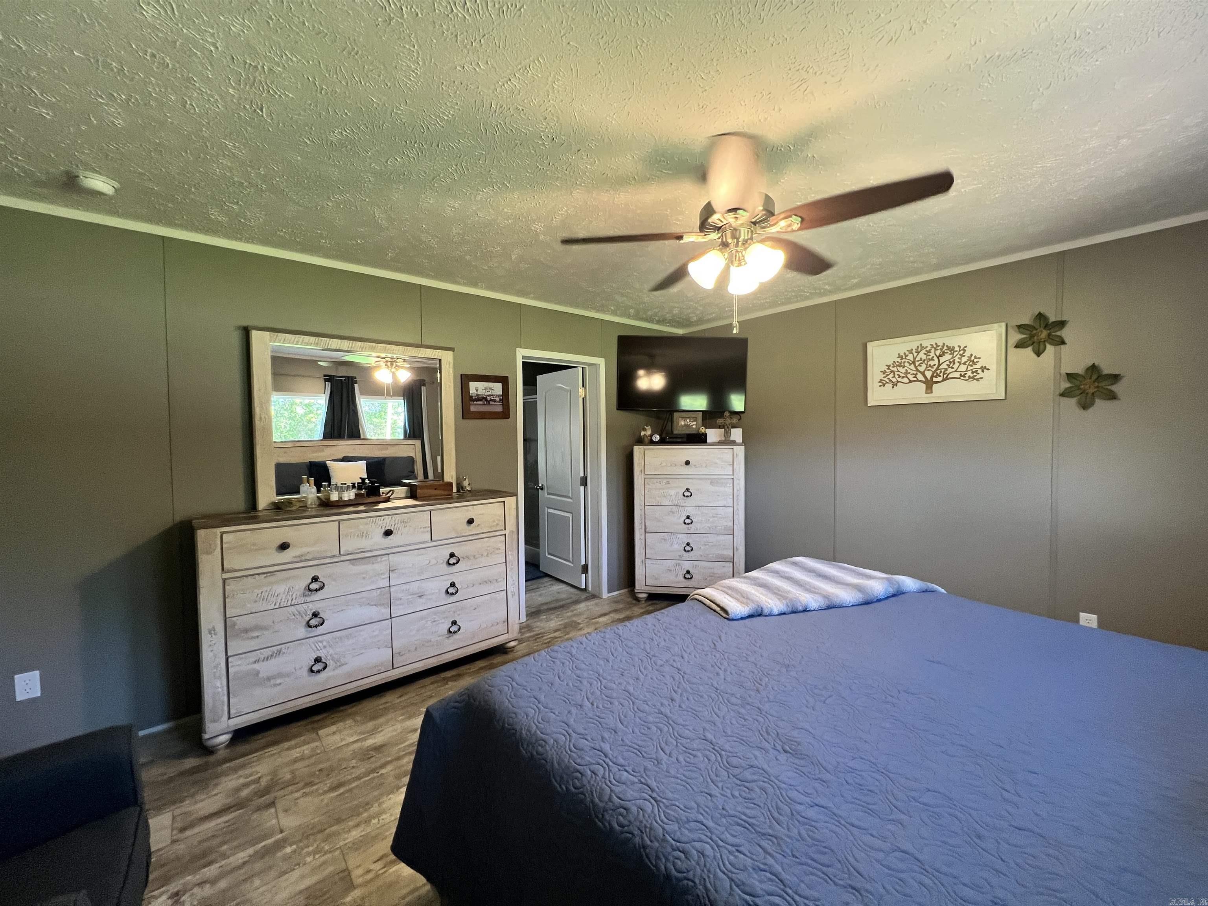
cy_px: 453
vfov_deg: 89.9
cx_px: 604
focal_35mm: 13
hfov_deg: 106.2
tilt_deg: -2.4
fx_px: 454
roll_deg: +1.3
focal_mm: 1.57
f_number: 1.8
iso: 200
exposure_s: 1/60
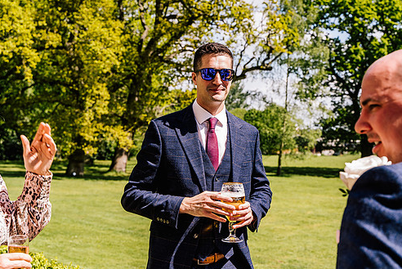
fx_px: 592
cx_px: 221
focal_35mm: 53
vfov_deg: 25.6
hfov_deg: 37.5
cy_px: 123
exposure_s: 1/250
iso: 100
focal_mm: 45
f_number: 5
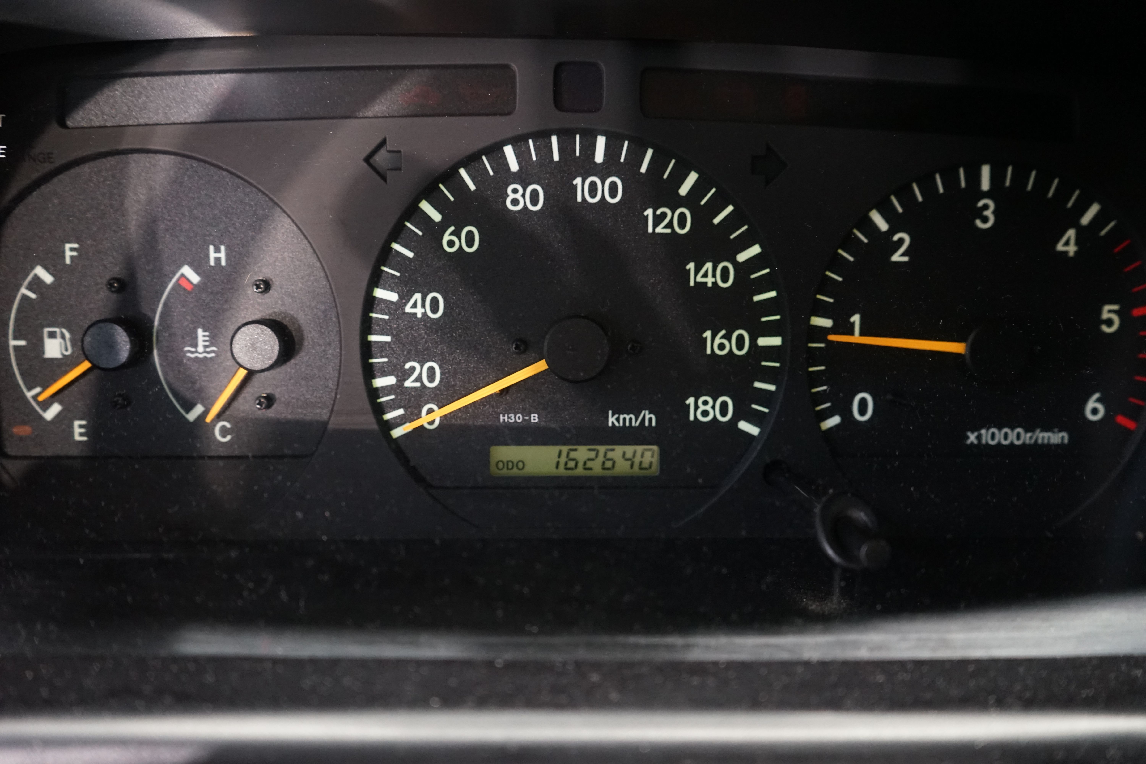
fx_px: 923
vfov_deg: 45.0
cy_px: 382
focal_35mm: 29
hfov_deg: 63.7
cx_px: 573
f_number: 4.5
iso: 3200
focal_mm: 29
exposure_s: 1/30
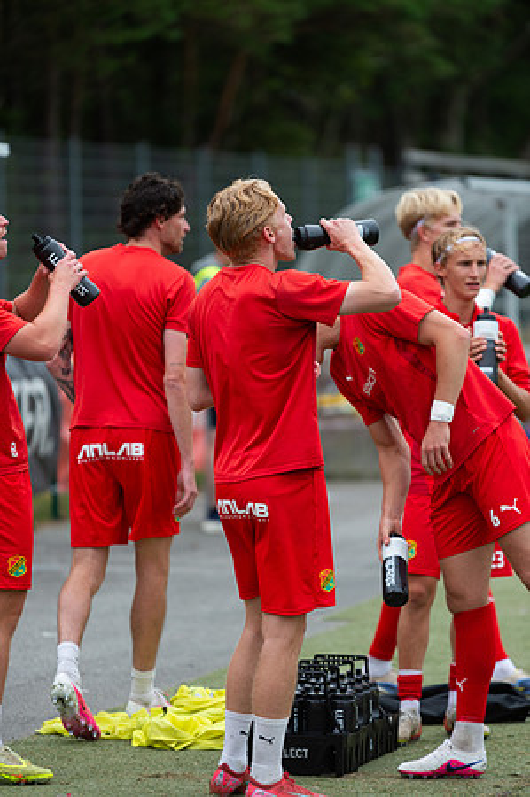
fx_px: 4427
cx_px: 265
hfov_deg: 6.9
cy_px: 398
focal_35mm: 200
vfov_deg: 10.3
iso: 450
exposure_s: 1/1250
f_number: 3.2
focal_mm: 200
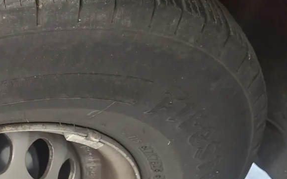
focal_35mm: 81
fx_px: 633
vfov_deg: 15.9
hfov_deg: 21.0
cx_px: -160
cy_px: 154
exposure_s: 1/120
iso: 800
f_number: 1.7
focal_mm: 6.3
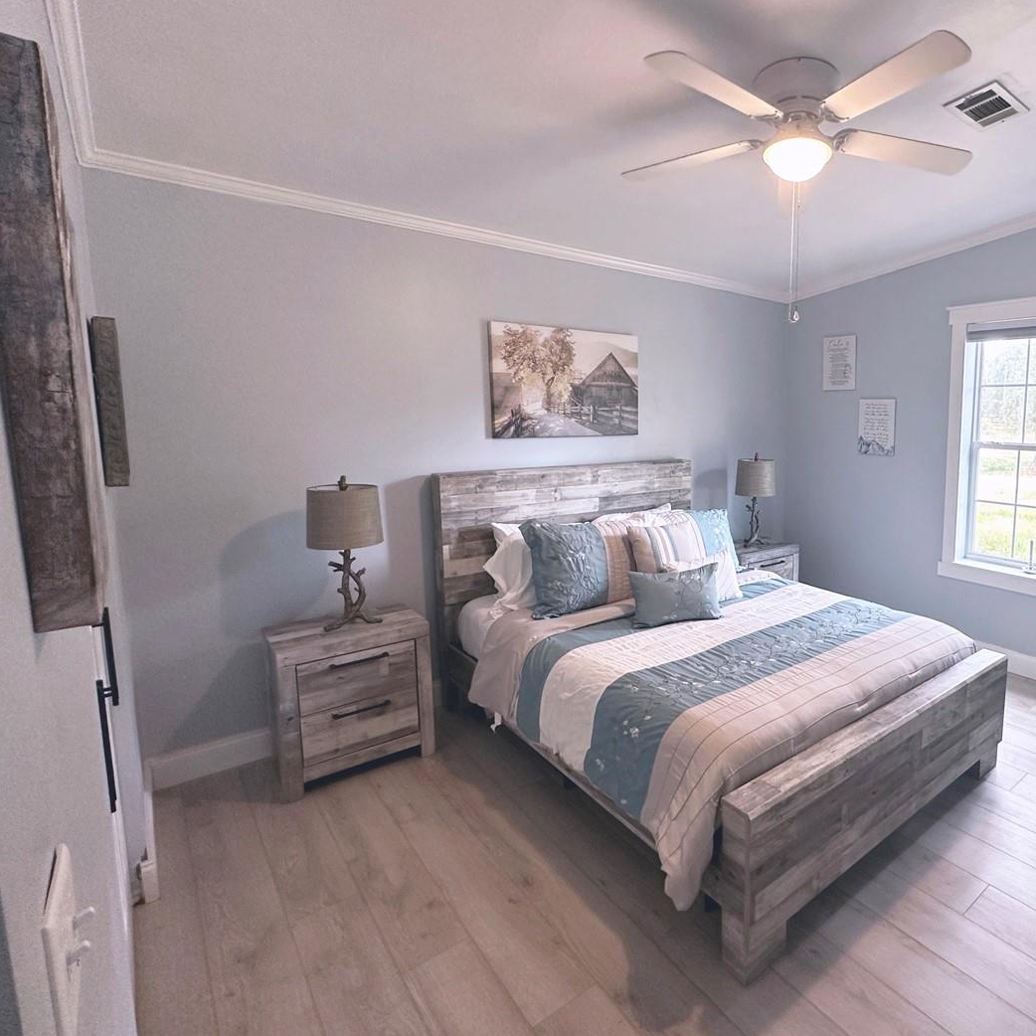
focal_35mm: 19
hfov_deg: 73.4
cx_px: 750
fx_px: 643
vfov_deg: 77.6
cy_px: 490
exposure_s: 1/60
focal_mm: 2.22
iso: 250
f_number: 2.2
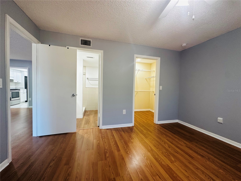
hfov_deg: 102.1
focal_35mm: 14
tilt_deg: -1.8
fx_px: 97
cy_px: 90
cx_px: 120
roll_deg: -2.2
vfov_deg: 85.7
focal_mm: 2.22
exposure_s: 1/60
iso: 200
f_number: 2.2
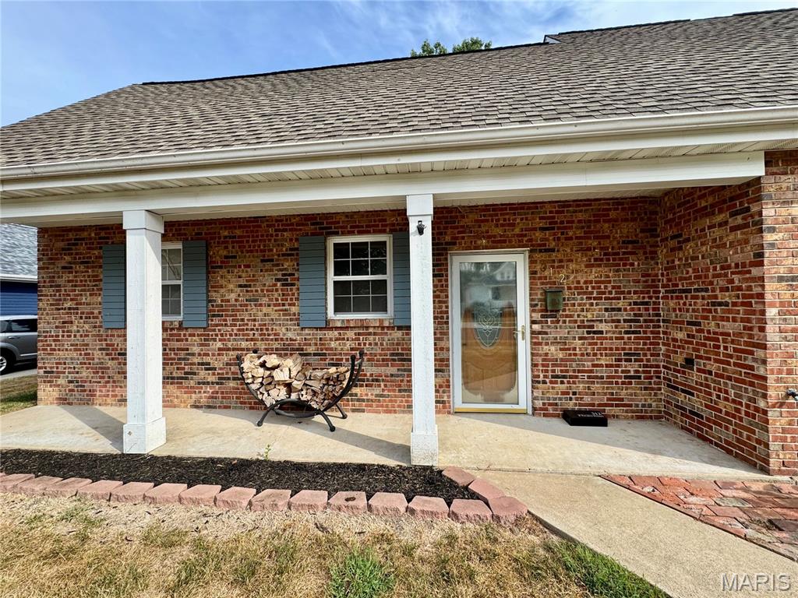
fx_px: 323
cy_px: 299
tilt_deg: +0.0
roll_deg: +1.2
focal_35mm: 14
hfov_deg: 102.1
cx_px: 399
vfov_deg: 85.7
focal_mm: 2.22
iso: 40
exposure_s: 1/734
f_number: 2.2
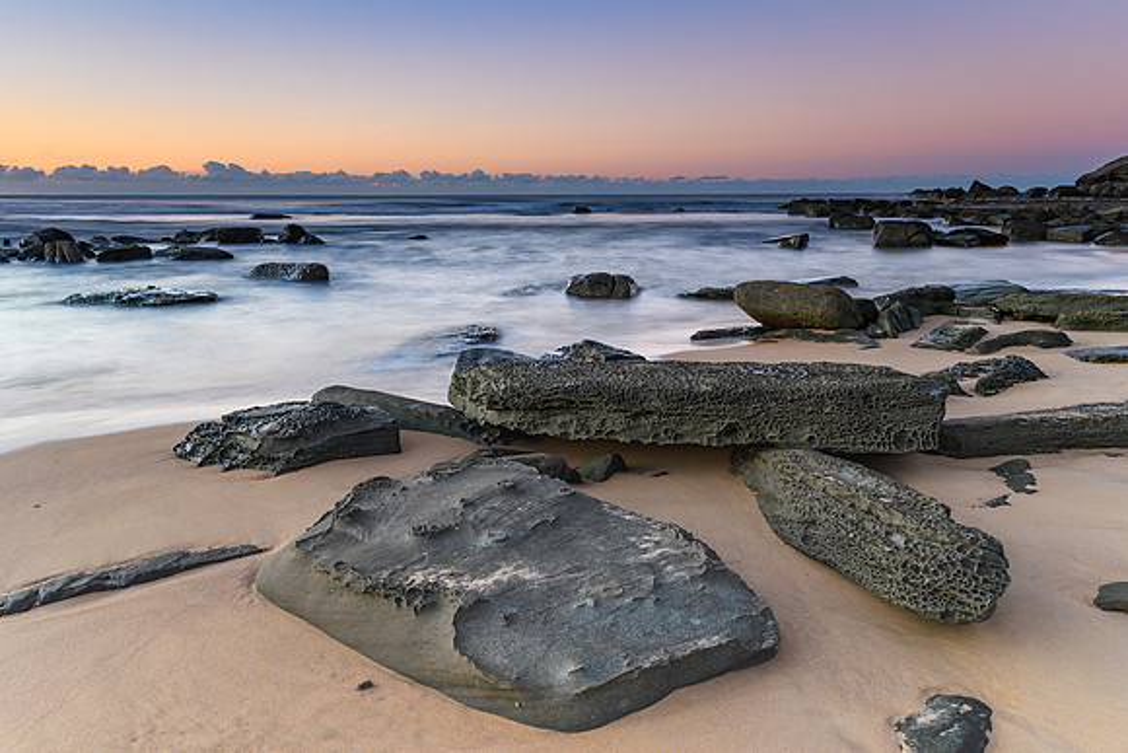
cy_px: 376
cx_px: 564
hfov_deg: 73.3
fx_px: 759
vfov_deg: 52.8
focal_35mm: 24
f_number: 6.3
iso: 80
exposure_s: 5
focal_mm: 16
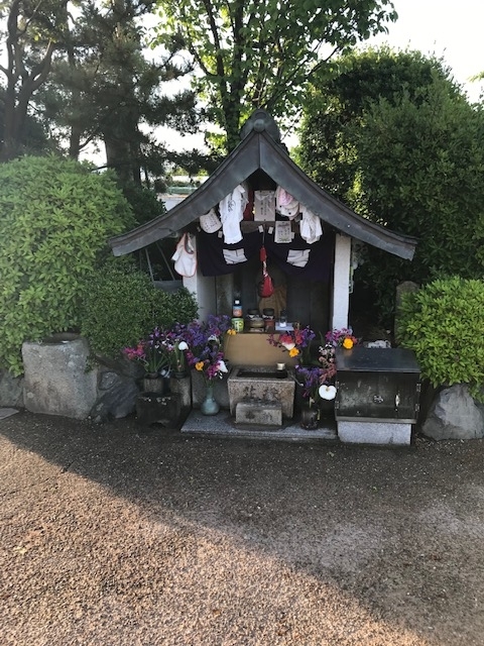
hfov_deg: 49.7
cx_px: 242
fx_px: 522
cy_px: 323
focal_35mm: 28
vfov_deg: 63.4
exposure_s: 1/270
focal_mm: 3.99
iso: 20
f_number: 1.8
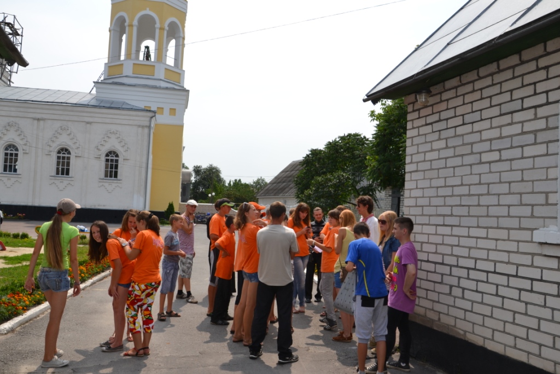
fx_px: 490
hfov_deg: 59.5
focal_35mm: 32
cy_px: 187
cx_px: 280
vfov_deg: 41.7
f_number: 10
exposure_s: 1/200
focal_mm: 21
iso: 100
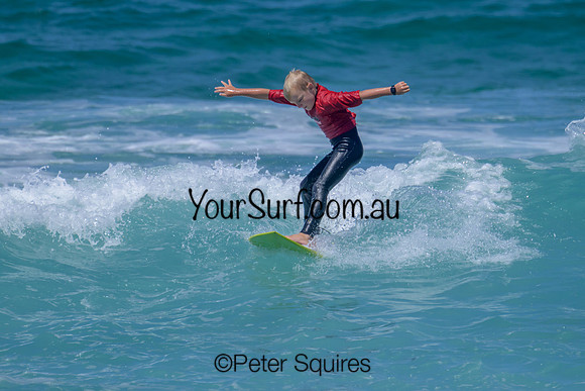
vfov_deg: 1.3
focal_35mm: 1081
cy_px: 145
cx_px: 349
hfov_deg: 1.9
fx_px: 17563
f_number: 11
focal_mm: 800
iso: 640
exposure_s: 1/2000
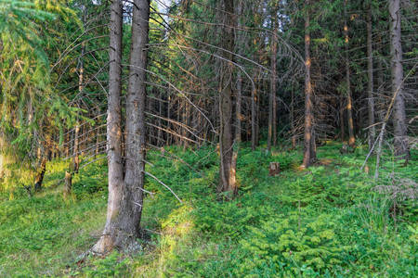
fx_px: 313
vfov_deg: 47.9
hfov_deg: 67.4
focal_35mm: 27
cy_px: 139
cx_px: 209
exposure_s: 1/30
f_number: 3.5
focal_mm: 18
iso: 100
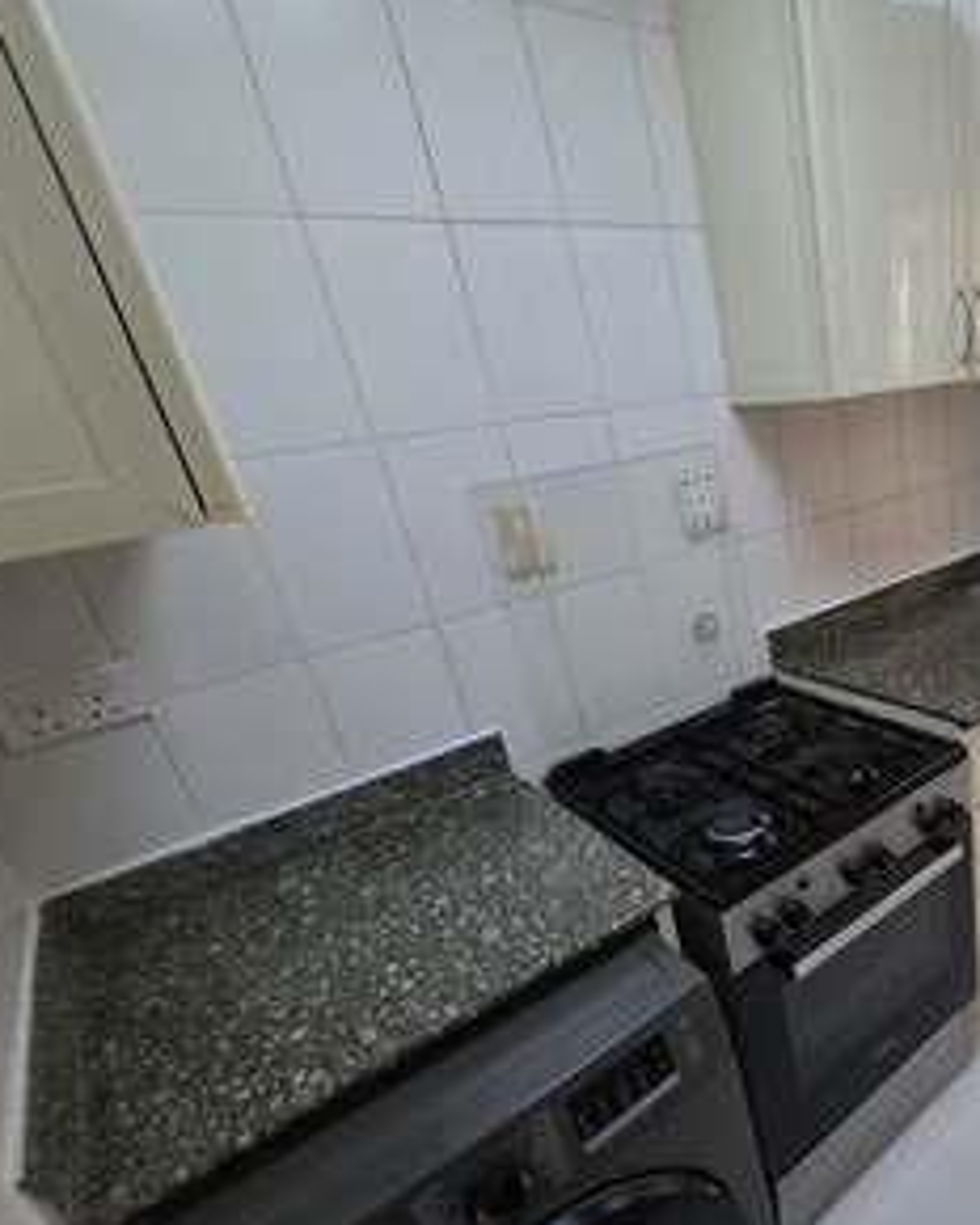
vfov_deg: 79.8
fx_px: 725
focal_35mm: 20
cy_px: 712
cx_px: 834
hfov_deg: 60.4
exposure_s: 1/100
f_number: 1.9
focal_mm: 2.2
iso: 320
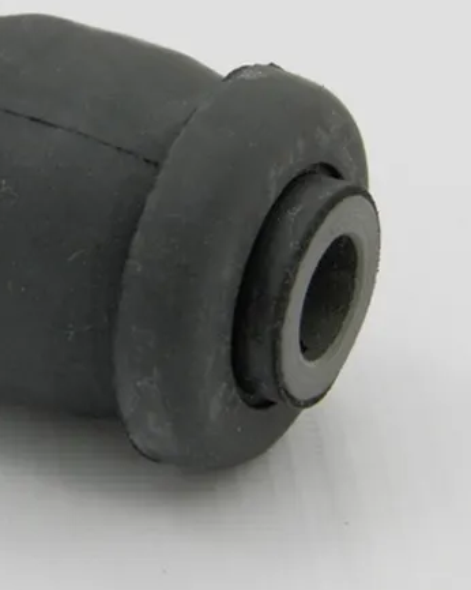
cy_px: 223
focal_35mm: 148
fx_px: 2581
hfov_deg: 10.4
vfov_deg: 13.0
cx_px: 38
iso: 200
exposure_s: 1/100
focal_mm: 14.6
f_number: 4.2
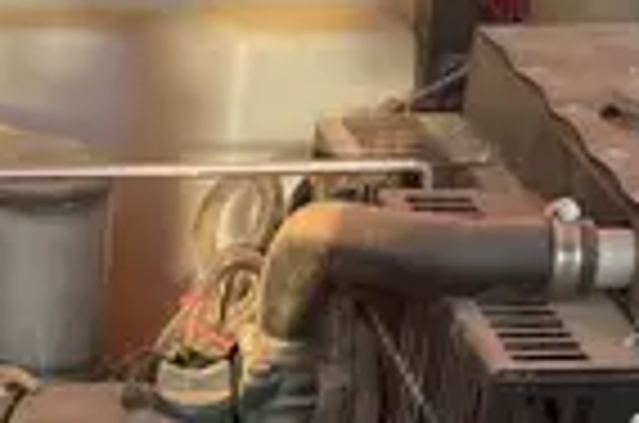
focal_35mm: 140
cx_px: -112
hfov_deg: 14.3
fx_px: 2479
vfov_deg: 9.1
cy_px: 853
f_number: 1.6
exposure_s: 1/647
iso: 50
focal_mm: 4.2
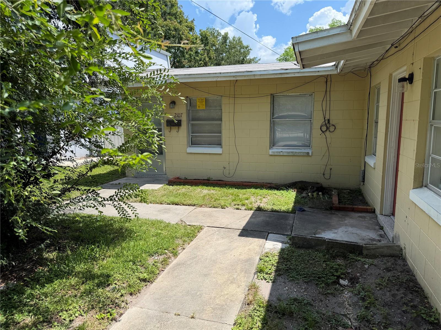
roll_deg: +0.6
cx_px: 220
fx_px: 306
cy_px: 165
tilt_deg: -10.1
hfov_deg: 71.6
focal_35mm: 24
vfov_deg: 56.8
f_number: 1.78
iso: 80
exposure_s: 1/2525
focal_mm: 6.76
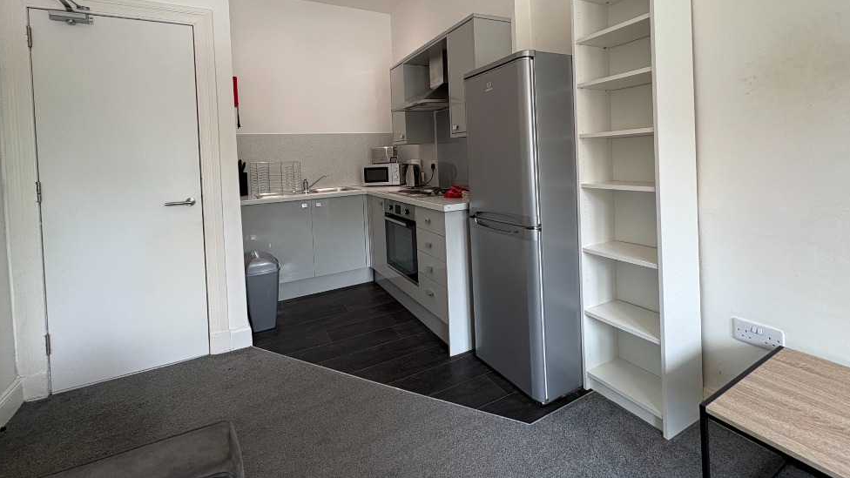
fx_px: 361
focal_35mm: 16
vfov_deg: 65.6
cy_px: 165
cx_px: 410
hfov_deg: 99.3
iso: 125
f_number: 2.2
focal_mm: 2.22
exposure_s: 1/99
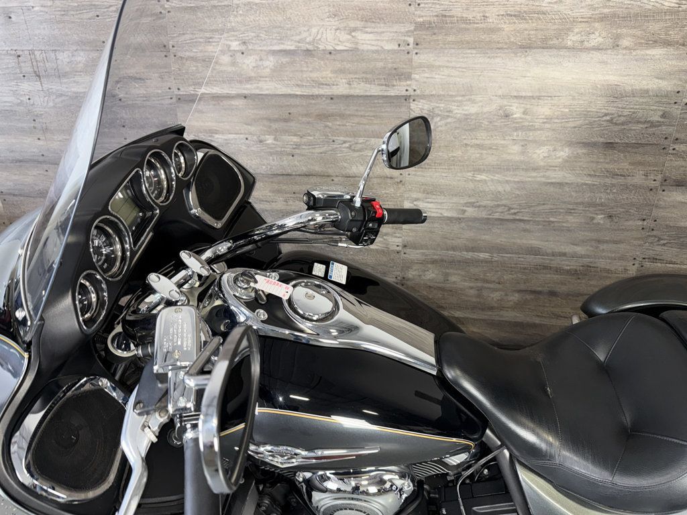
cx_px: 344
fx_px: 476
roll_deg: -0.4
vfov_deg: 56.8
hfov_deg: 71.6
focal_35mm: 24
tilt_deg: -25.2
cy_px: 258
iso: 80
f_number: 1.78
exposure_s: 1/27
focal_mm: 6.76
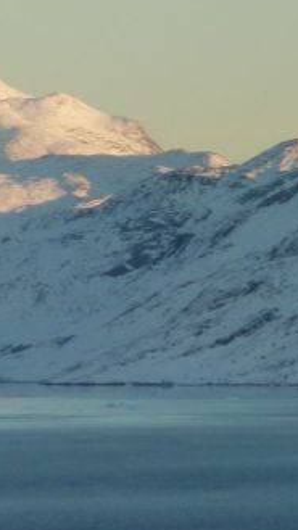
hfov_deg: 2.5
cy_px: 110
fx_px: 6773
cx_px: -3
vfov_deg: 4.5
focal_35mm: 482
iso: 125
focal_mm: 29.9
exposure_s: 1/200
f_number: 4.5
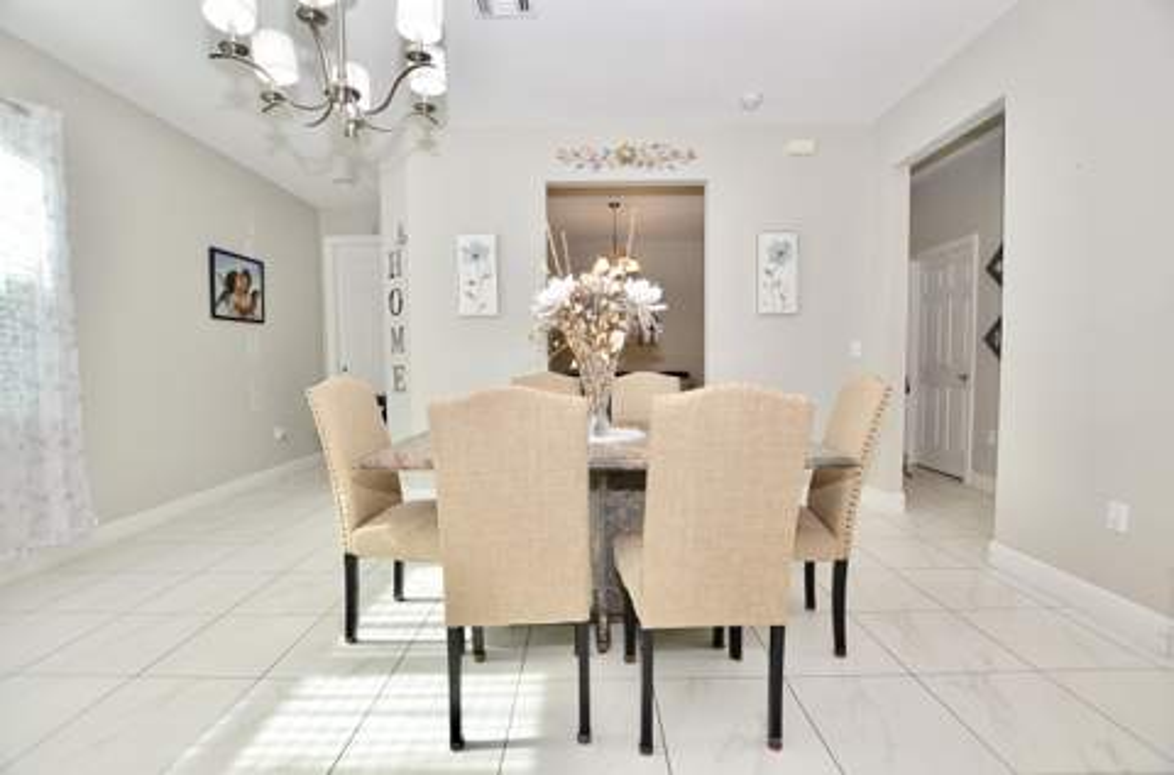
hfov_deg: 100.6
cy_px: 388
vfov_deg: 77.0
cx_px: 587
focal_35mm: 15
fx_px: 488
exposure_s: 1/100
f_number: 5
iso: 200
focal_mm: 10
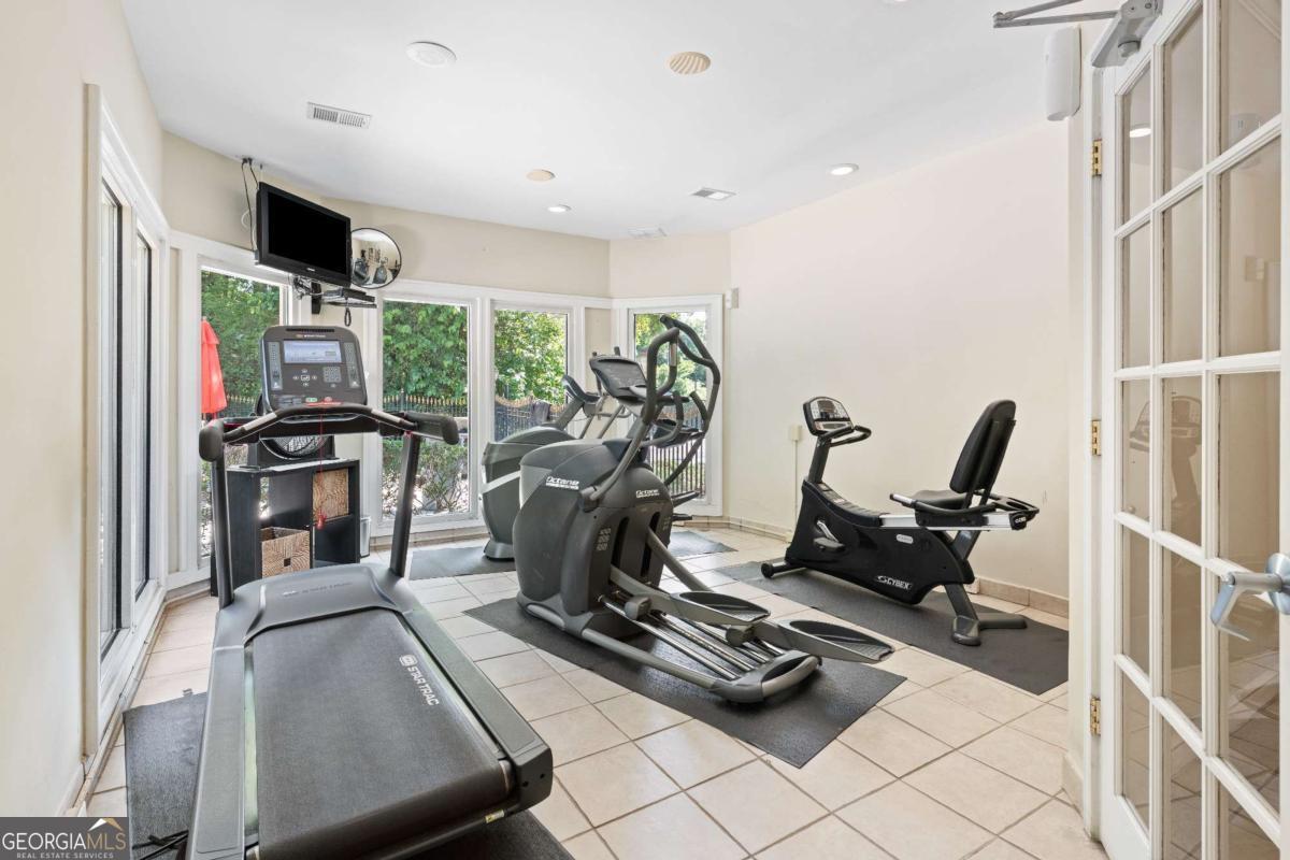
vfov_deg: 70.4
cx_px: 645
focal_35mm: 17
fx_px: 609
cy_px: 430
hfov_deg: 93.3
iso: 400
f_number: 8
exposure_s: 1.3
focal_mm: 17
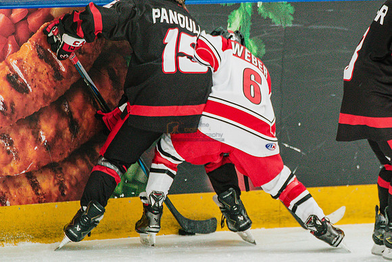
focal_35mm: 413
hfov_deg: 5.0
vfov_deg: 3.3
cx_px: 300
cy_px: 163
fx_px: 4498
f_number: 4
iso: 1600
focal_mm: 261
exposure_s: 1/2500
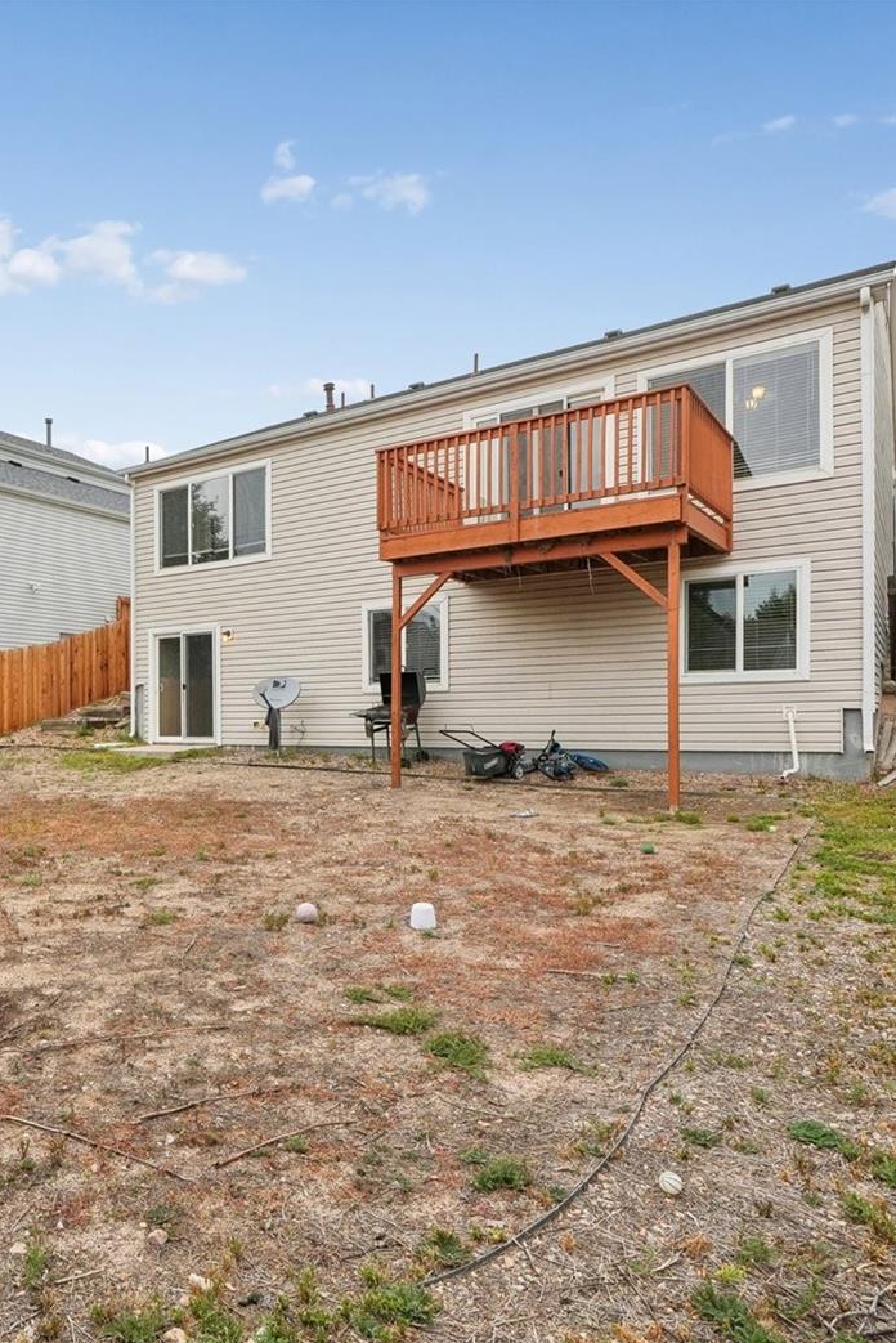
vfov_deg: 76.1
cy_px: 684
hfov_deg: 51.6
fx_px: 858
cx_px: 176
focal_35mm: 23
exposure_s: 1/250
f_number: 9
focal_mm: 10
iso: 320
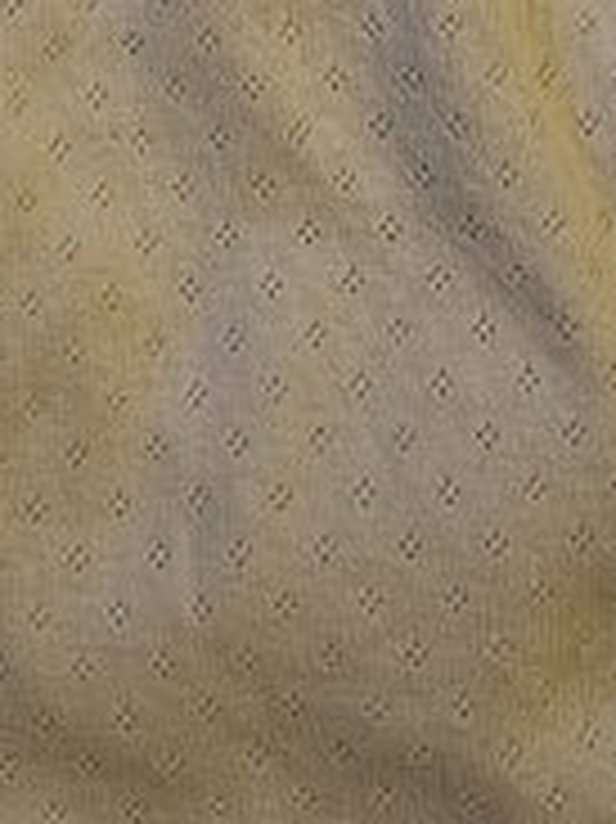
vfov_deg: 17.2
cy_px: -376
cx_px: 207
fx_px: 2470
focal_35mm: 104
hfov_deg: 14.2
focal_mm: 5.4
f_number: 1.8
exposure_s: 1/25
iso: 640
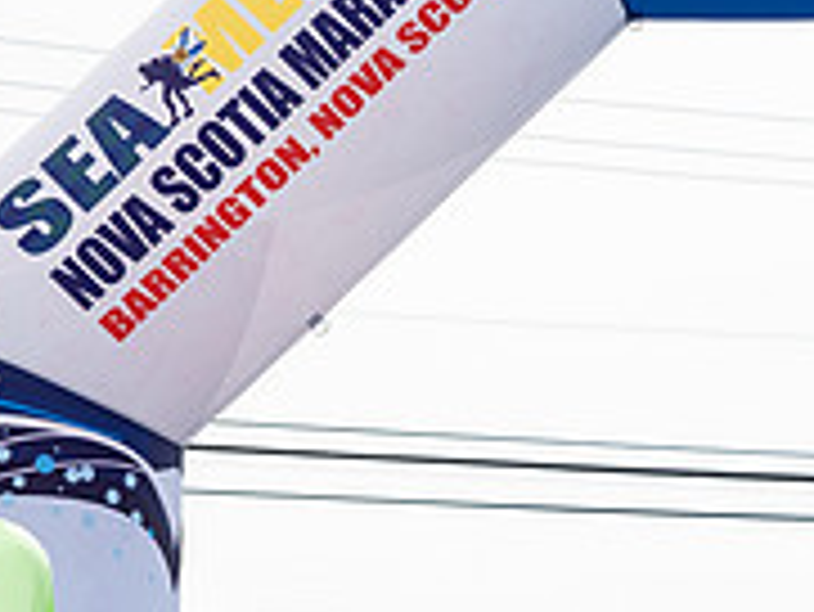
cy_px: 803
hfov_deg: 9.3
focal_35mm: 207
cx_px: 1273
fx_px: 4871
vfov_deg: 7.1
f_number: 4
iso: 800
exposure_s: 1/3200
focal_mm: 56
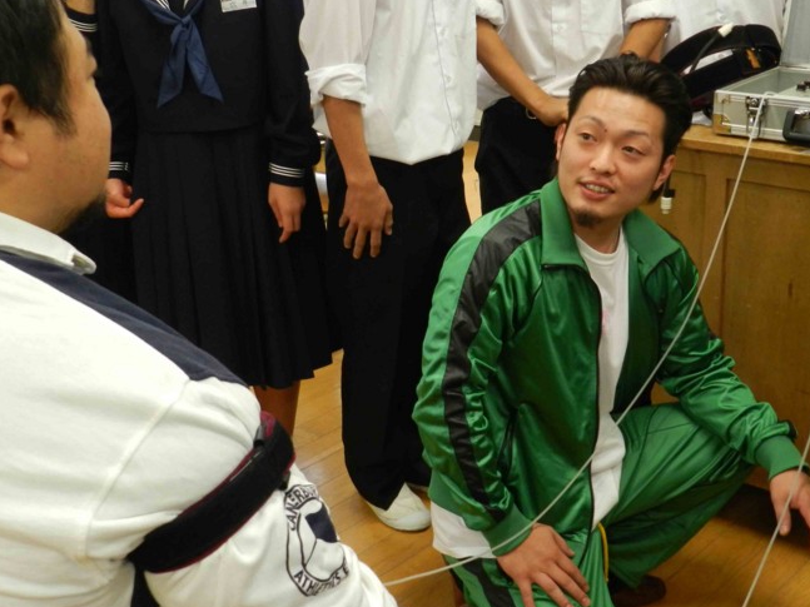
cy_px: 270
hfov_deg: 40.4
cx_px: 398
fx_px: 1100
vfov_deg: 30.8
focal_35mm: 47
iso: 360
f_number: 4
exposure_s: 1/30
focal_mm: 6.7
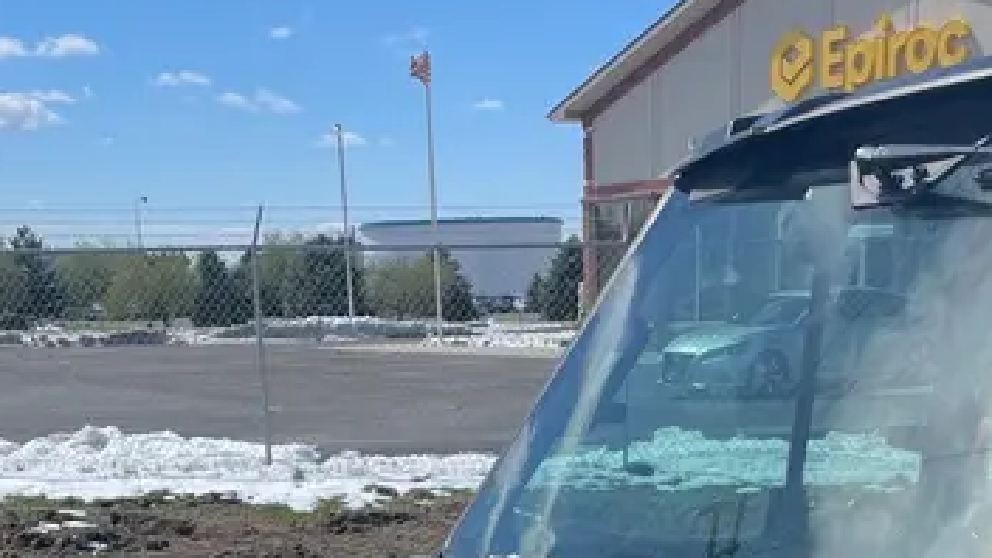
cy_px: 816
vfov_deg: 18.3
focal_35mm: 59
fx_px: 1552
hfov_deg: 35.4
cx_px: 552
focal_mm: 4.2
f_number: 1.6
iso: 32
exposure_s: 1/5556
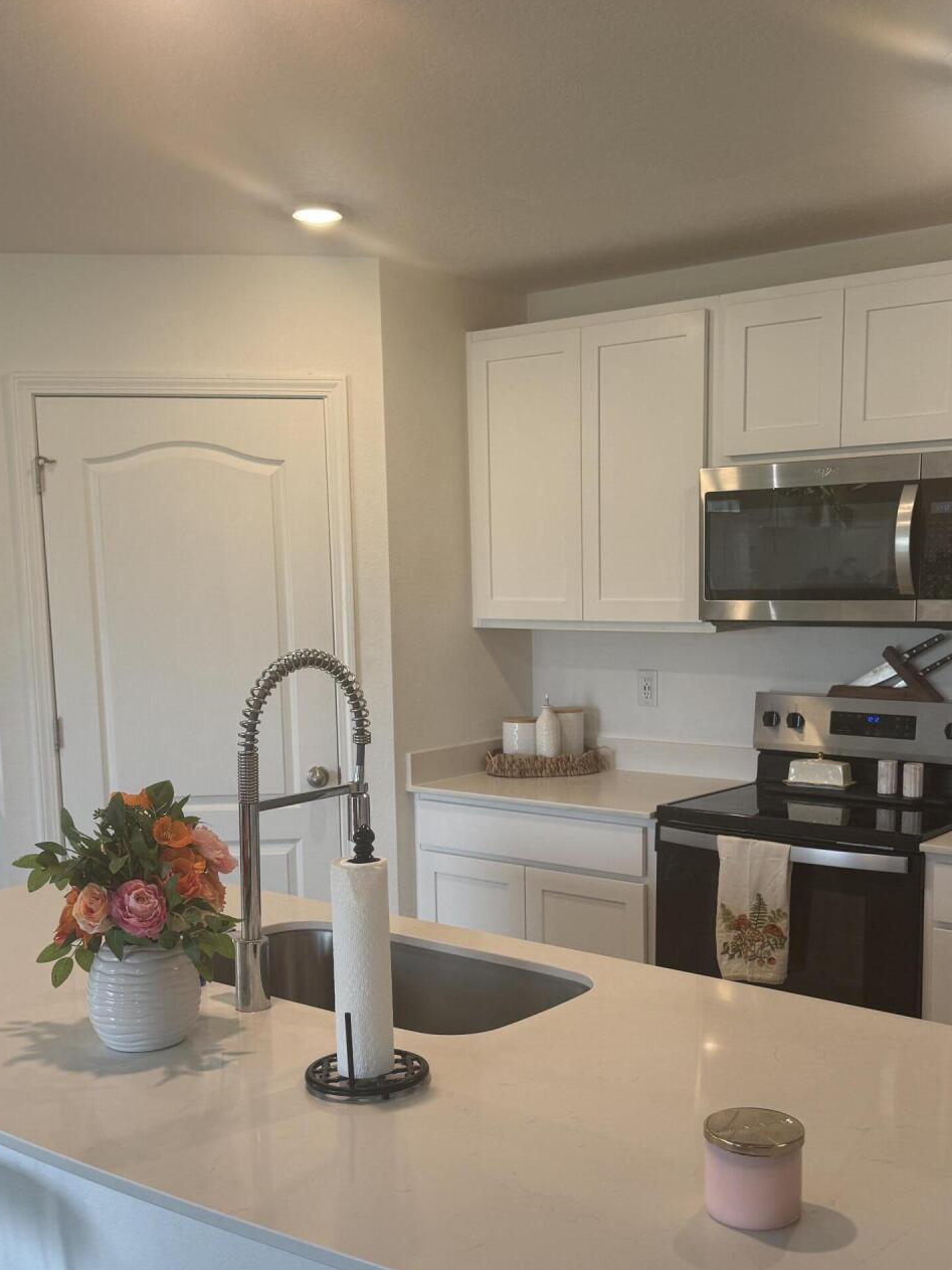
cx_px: 532
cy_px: 785
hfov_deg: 37.7
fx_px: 1394
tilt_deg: -13.2
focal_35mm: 38
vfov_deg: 48.6
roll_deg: +1.0
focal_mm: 6.76
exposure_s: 1/120
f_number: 1.78
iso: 100
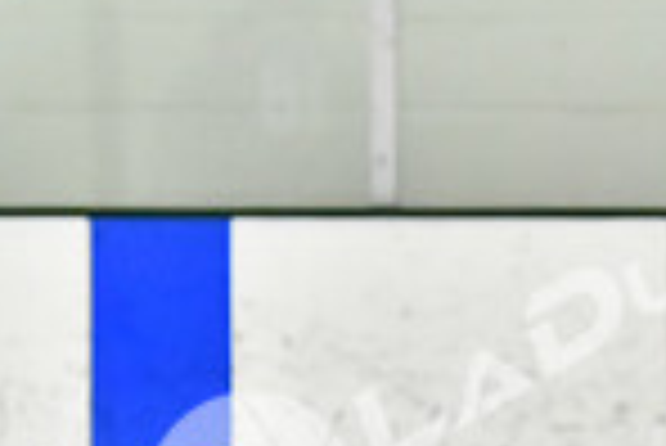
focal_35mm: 659
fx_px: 12203
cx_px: 1188
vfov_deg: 2.1
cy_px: 732
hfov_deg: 3.1
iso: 6400
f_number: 2.8
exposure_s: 1/2000
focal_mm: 112
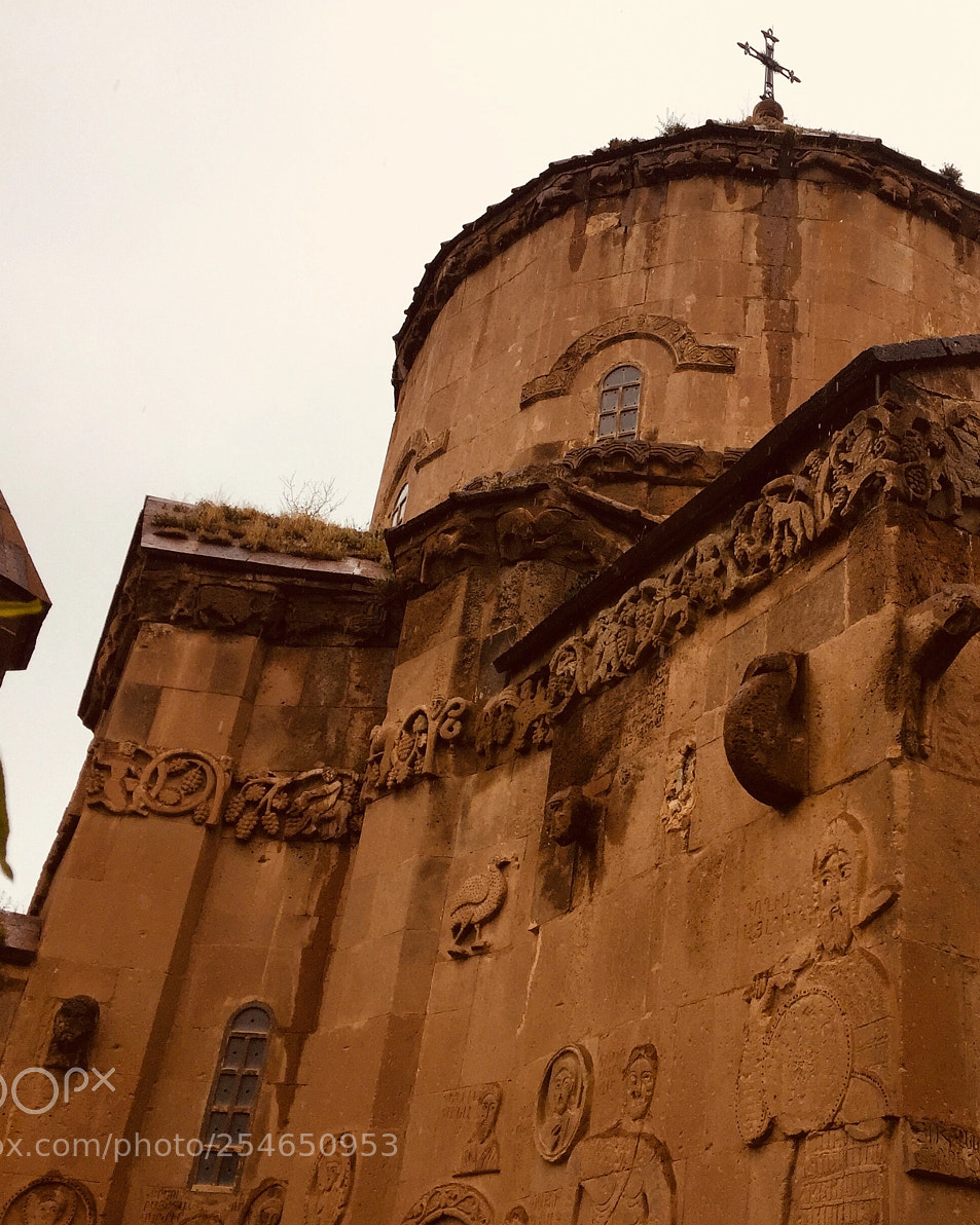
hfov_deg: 38.5
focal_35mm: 38
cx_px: 683
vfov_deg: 47.9
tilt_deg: +32.4
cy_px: 609
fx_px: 1378
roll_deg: -5.1
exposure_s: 1/412
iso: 32
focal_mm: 4.15
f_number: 2.2
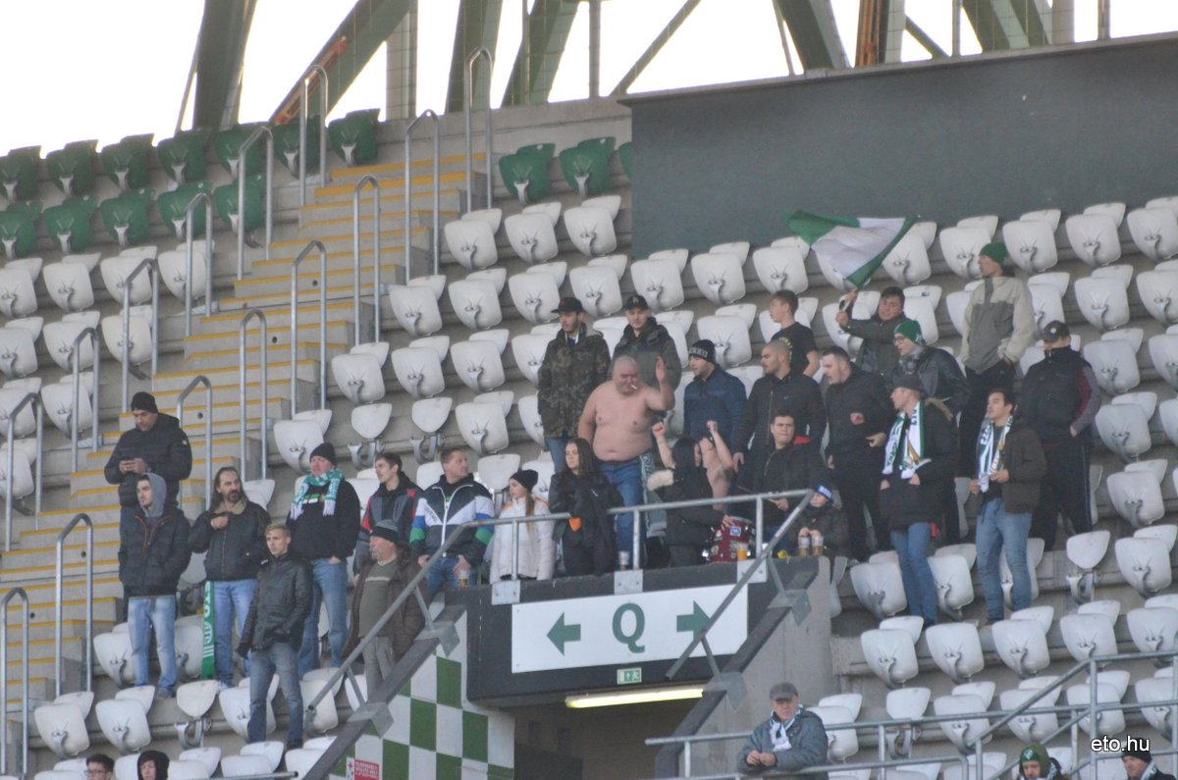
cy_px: 390
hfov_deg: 4.6
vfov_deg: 3.0
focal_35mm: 450
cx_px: 589
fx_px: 14696
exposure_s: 1/2000
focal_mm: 300
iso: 3200
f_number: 5.6
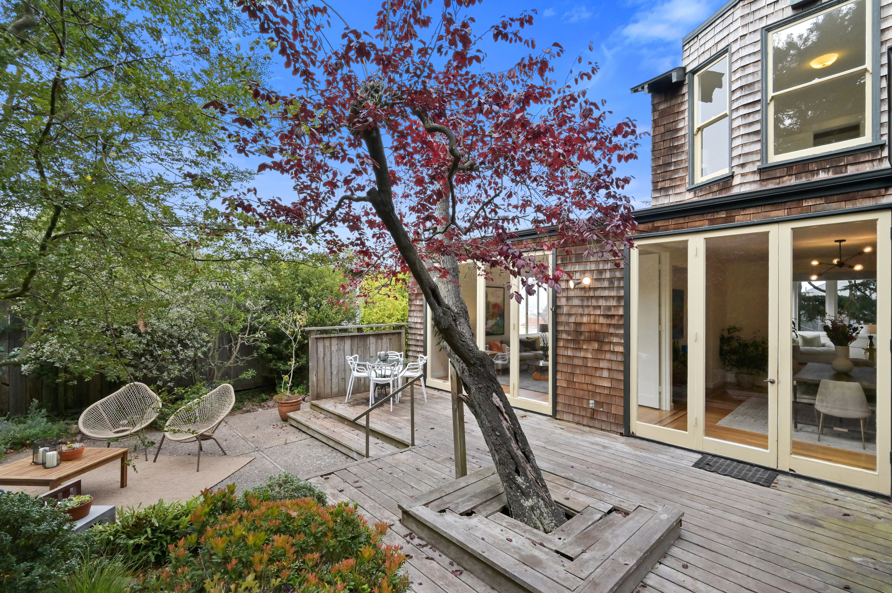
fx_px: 396
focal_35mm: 16
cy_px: 296
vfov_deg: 73.7
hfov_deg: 96.8
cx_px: 446
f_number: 11
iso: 800
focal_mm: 16
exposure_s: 1/320
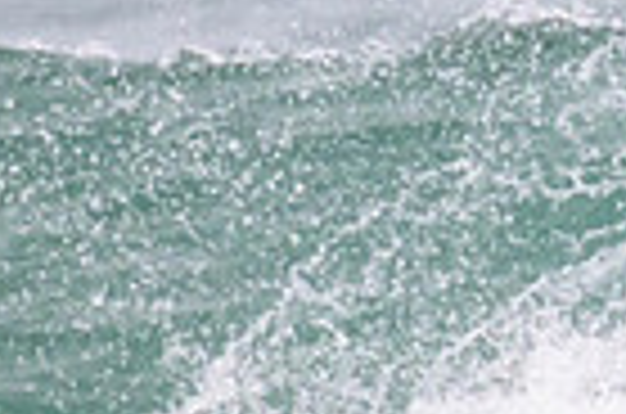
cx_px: 1005
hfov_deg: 0.5
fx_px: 68703
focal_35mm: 3960
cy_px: 276
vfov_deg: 0.3
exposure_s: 1/2000
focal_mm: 800
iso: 1800
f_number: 11
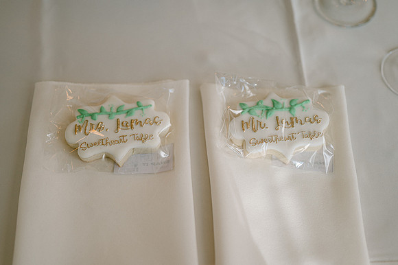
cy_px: 132
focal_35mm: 50
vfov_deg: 27.0
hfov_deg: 39.6
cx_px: 199
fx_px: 552
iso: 100
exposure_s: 1/400
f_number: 1.8
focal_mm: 50
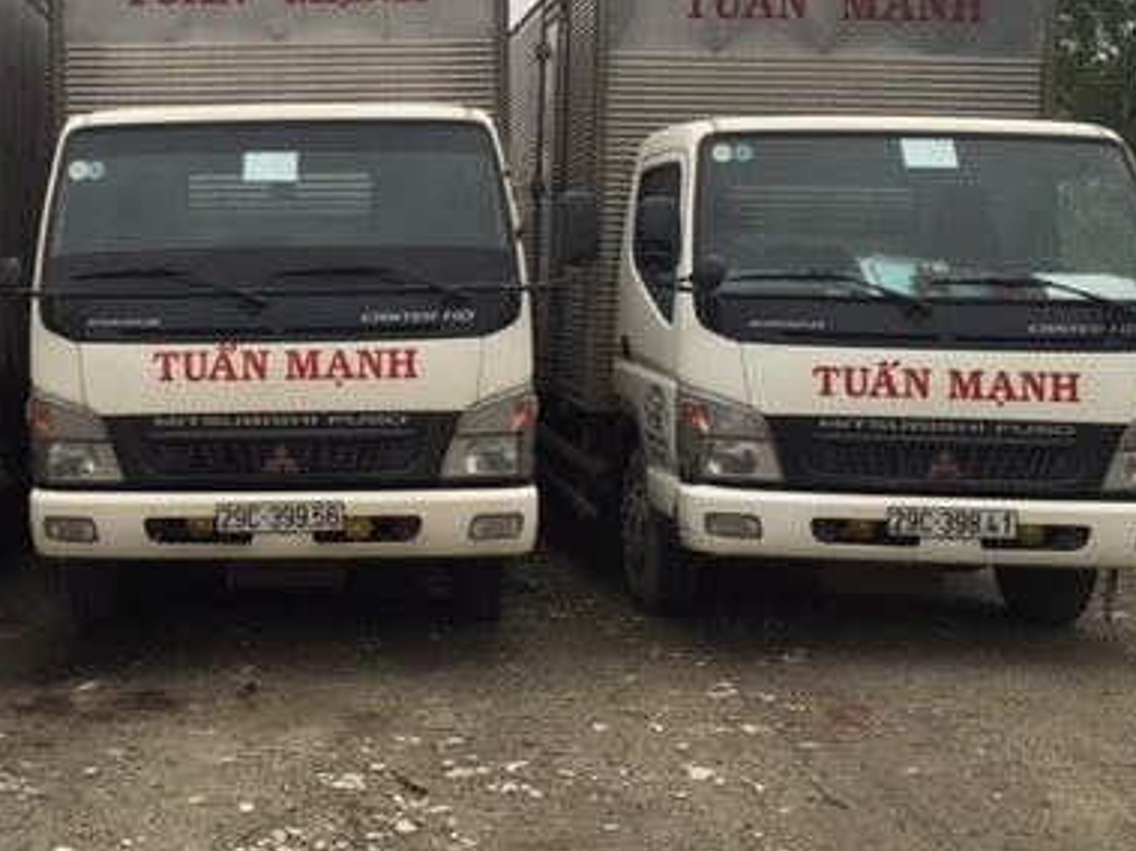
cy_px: 282
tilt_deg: +0.7
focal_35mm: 49
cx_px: 261
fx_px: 1608
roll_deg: +0.5
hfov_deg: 37.8
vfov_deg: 29.4
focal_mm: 4.15
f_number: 2.2
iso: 25
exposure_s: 1/169
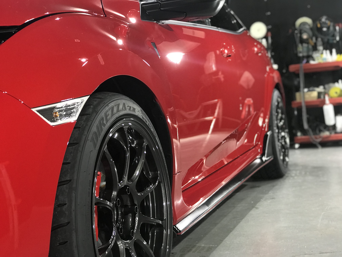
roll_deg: +5.4
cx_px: 171
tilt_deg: -1.9
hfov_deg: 33.8
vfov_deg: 25.7
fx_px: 563
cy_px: 128
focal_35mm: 57
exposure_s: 1/60
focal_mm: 6.6
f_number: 2.8
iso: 320
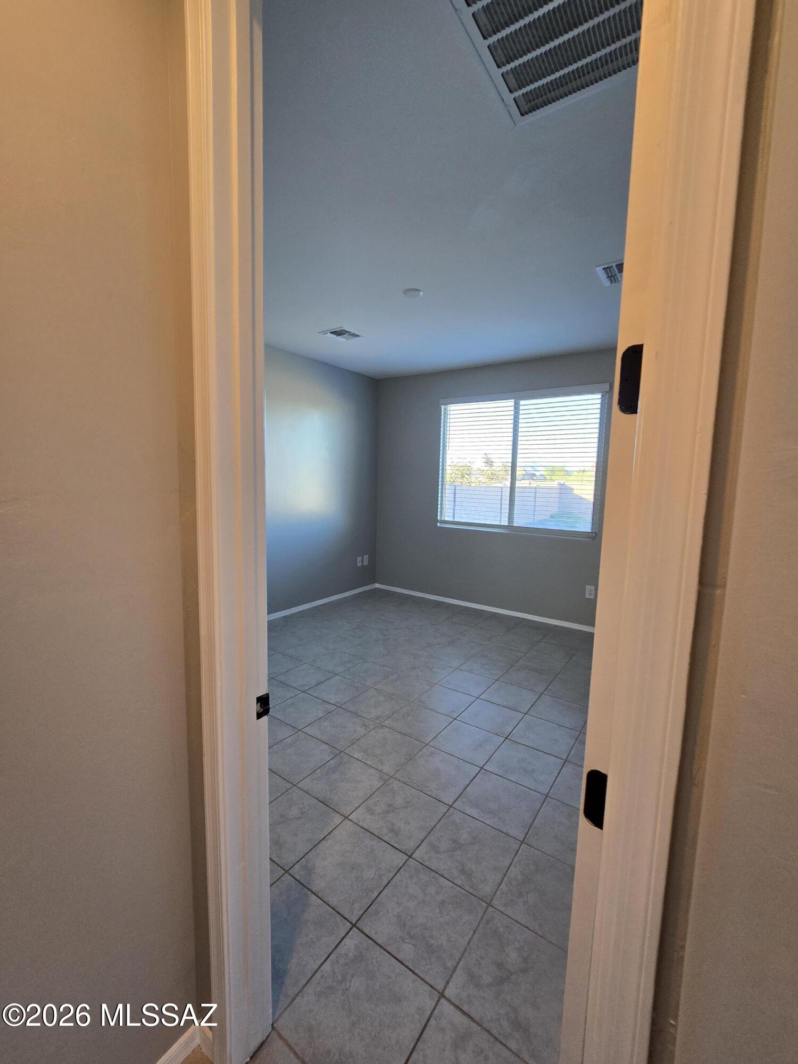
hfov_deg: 89.9
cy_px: 532
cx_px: 399
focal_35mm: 13
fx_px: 400
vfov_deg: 106.2
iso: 80
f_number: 2.2
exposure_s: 1/60
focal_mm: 2.2
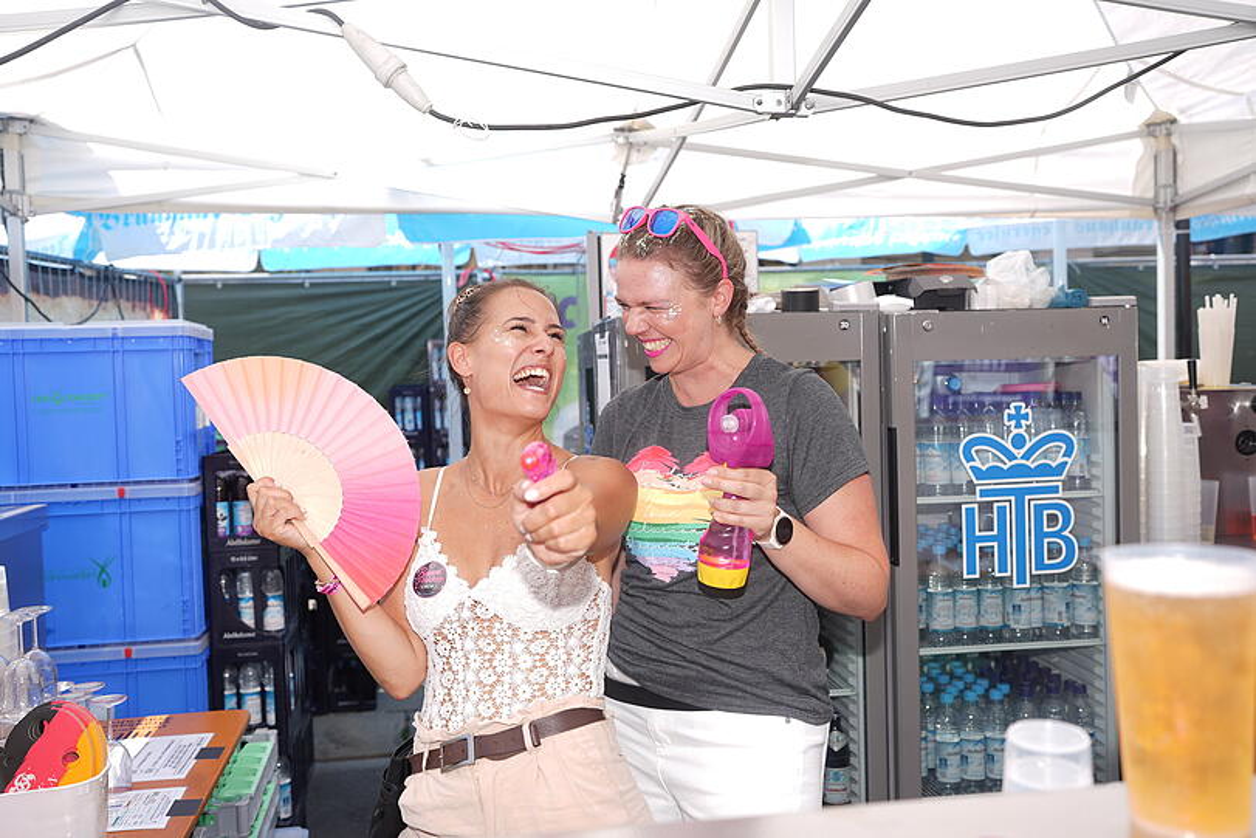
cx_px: 628
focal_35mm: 35
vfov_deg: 37.9
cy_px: 419
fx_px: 1221
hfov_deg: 54.4
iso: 50
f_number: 4
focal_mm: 35
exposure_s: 1/250
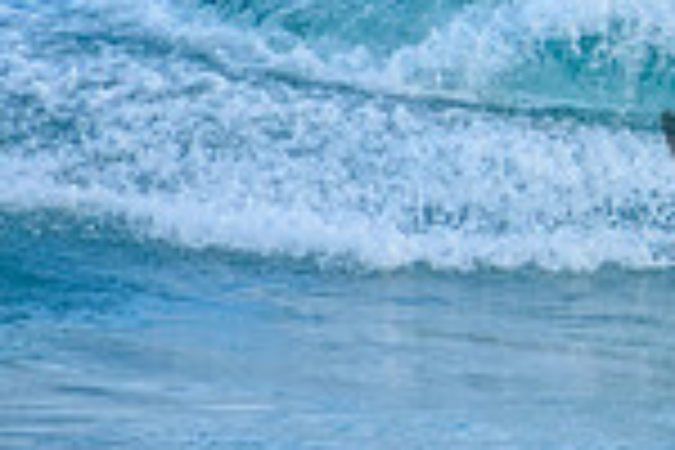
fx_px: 35660
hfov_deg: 1.1
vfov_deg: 0.7
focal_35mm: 1902
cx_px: 1293
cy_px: -56
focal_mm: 400
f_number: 5.6
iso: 500
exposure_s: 1/1250
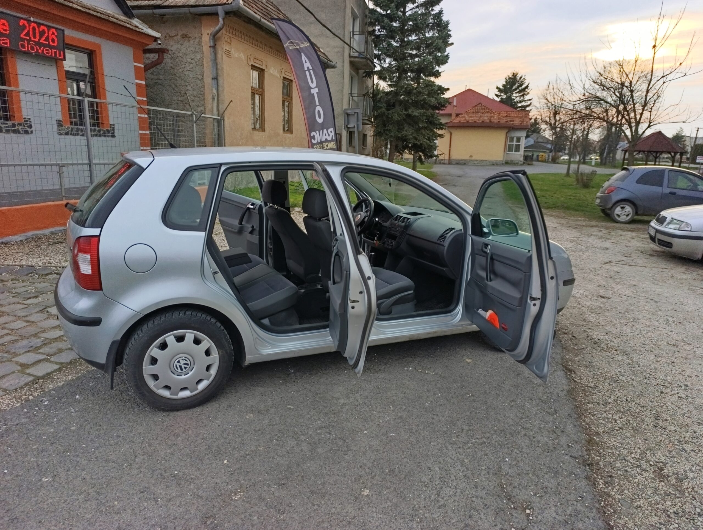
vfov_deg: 59.0
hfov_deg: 73.8
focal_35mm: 23
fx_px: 468
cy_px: 265
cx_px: 352
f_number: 1.6
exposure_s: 1/100
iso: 125
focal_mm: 6.14
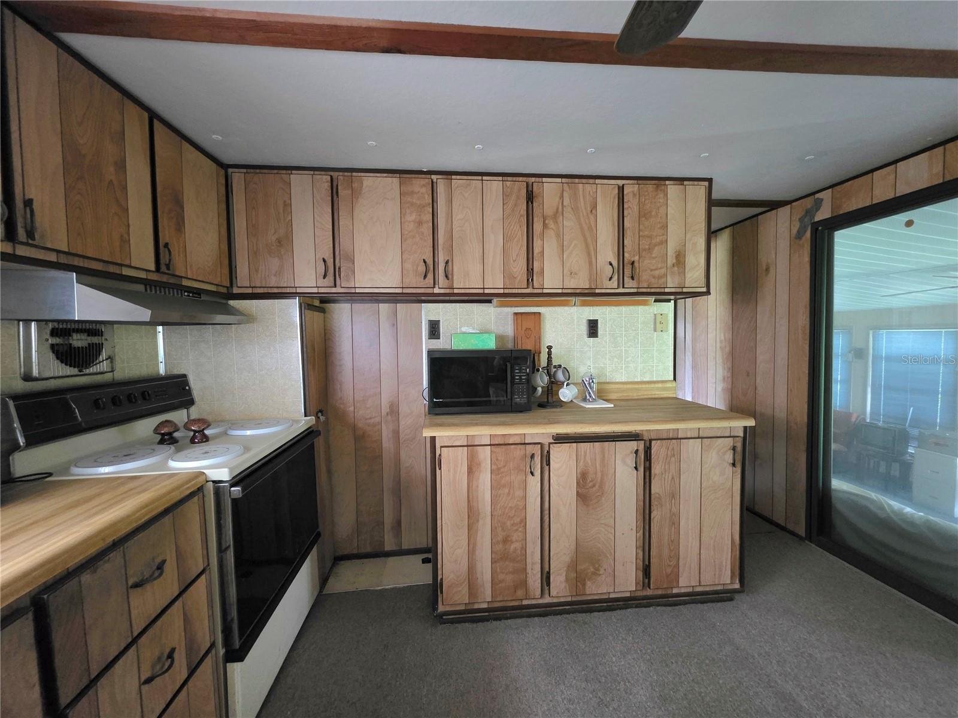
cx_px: 479
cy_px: 359
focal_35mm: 13
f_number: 1.9
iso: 1000
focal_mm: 2.2
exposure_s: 1/24
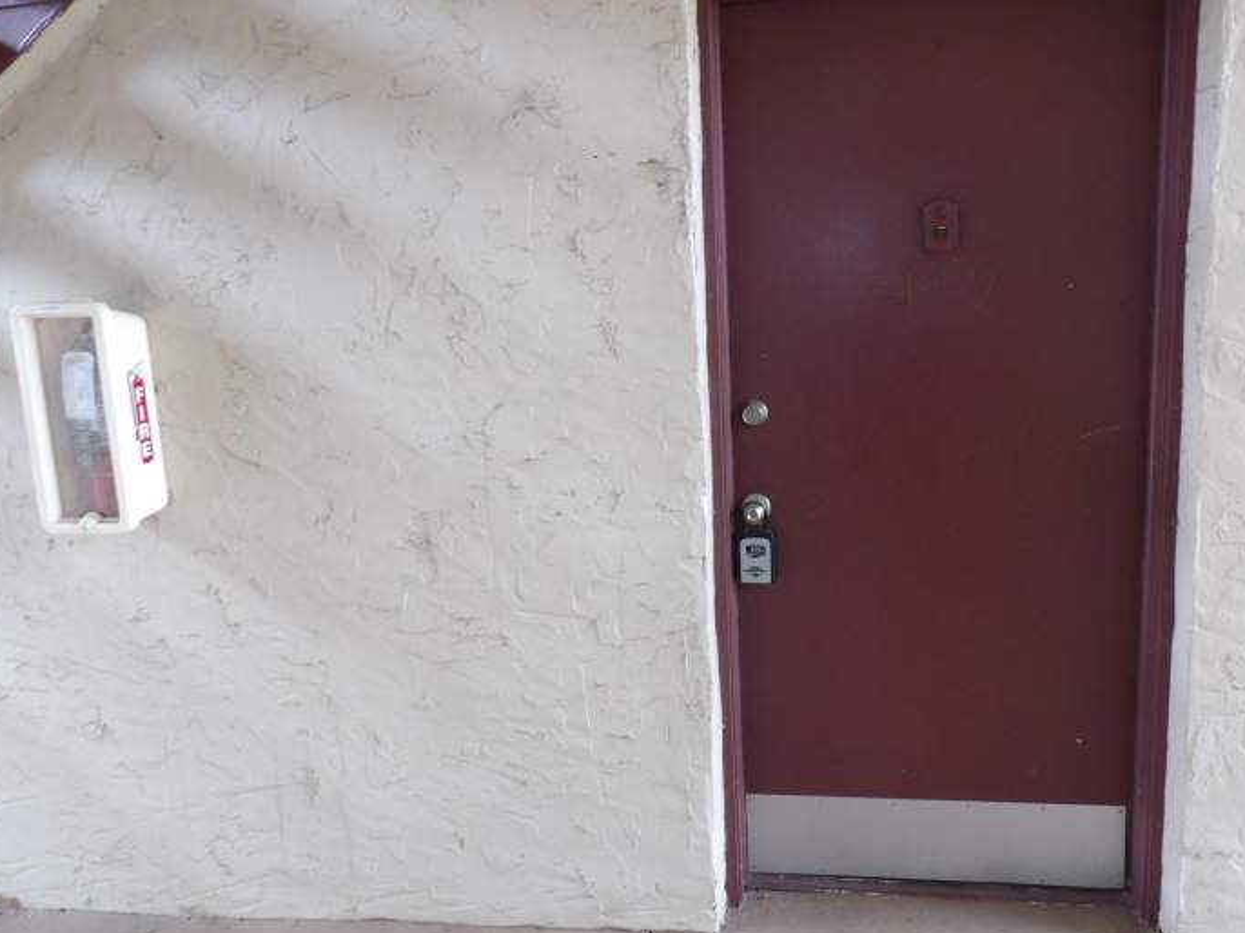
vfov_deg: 49.7
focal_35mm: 28
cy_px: 443
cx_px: 684
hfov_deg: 63.3
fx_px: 1007
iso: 200
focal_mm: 4.3
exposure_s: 1/33
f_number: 3.2
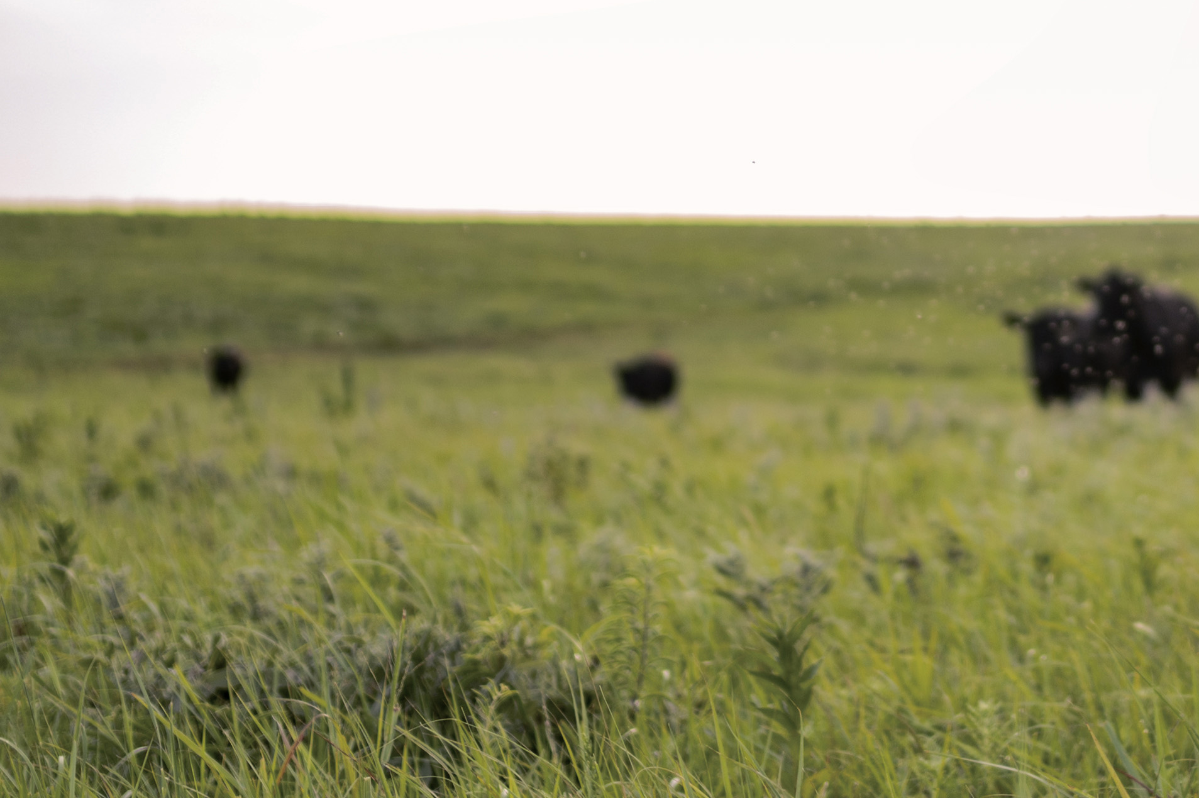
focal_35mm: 111
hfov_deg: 17.9
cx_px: 1242
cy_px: 21
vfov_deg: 12.2
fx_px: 3695
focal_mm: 35
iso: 100
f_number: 1.8
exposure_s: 1/1000
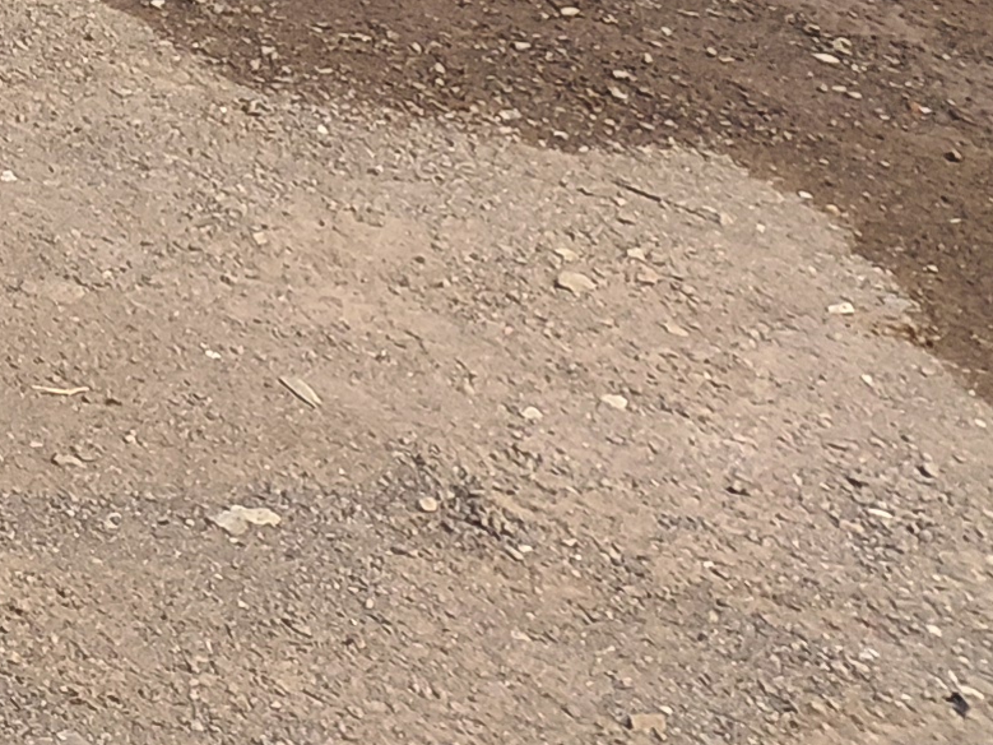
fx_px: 3757
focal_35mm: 131
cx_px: -1536
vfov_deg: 9.7
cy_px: -1172
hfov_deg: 11.7
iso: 50
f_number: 1.8
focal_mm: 4.69
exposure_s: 1/683
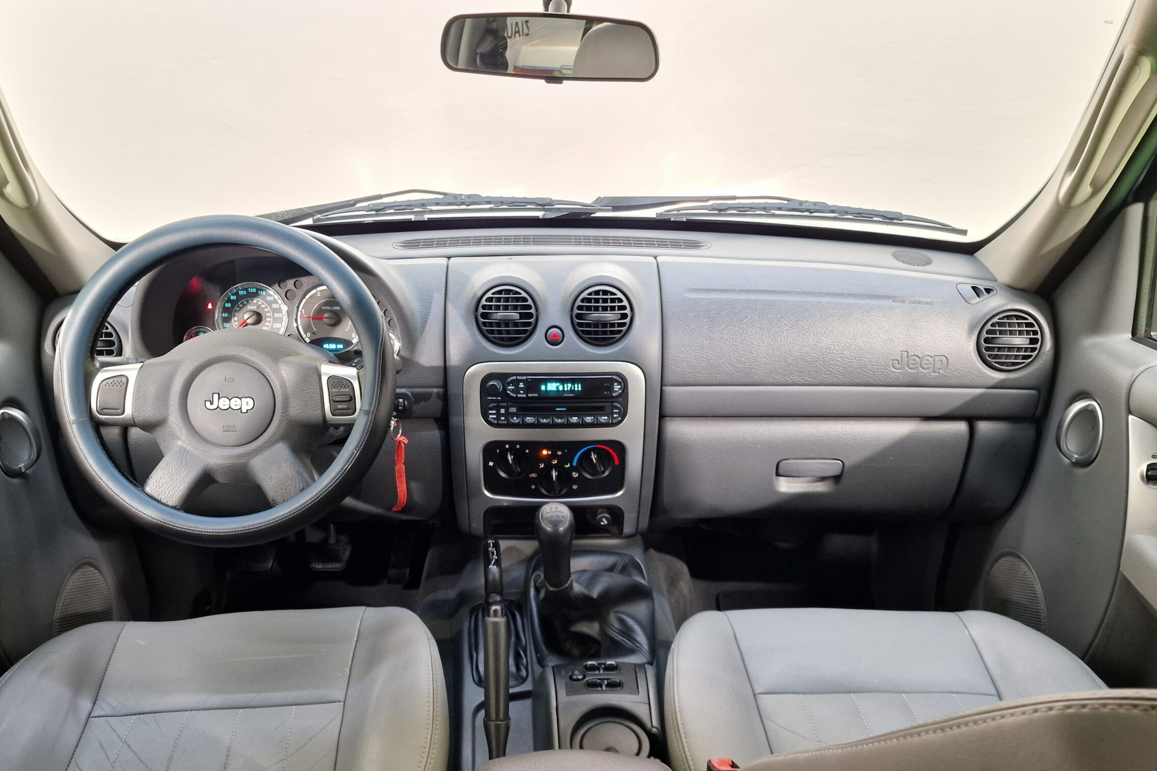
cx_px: 547
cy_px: 426
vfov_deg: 47.8
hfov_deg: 67.3
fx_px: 868
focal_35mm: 27
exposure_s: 1/25
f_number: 1.8
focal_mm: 6.4
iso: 500
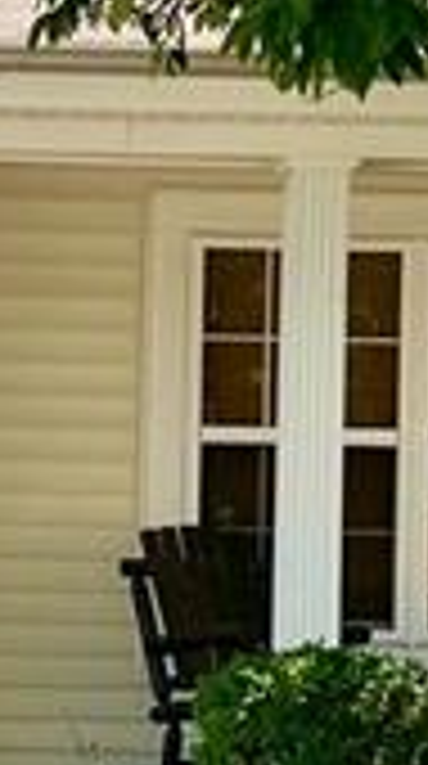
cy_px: 562
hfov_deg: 7.0
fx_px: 3467
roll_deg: -1.3
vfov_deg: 12.6
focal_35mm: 171
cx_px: -198
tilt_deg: +0.1
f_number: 1.5
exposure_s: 1/1224
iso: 50
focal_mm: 5.7
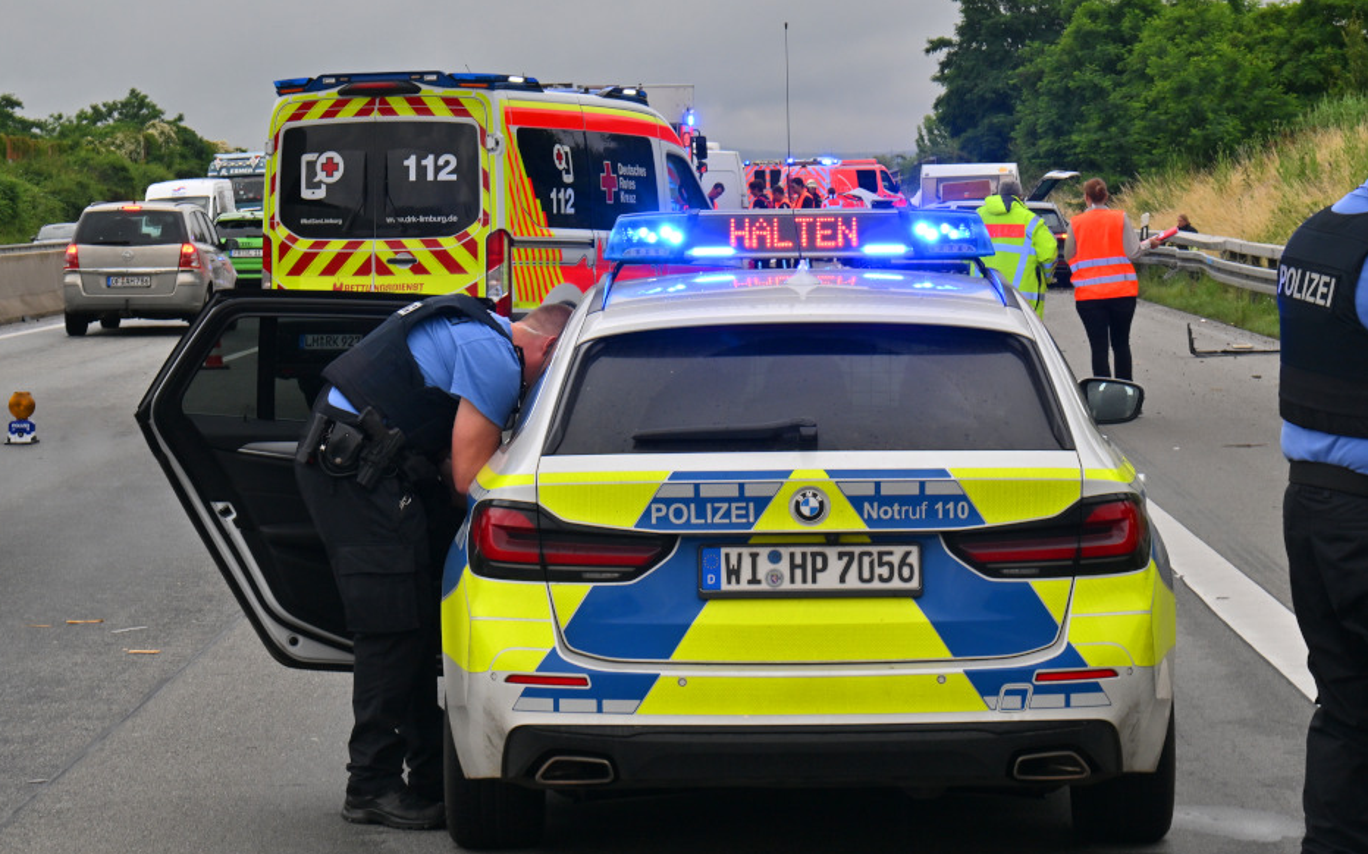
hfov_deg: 28.6
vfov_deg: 18.1
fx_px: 2684
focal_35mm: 72
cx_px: 680
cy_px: 454
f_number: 18
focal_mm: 70
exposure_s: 1/100
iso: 200
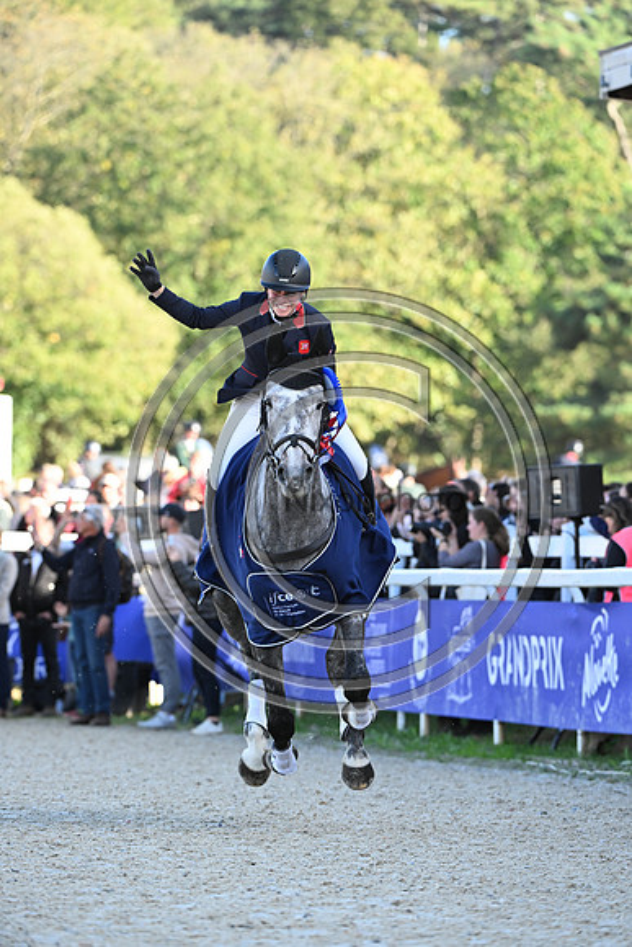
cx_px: 316
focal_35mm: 260
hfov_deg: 5.3
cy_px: 474
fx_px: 6842
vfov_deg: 7.9
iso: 1800
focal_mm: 260
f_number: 5.6
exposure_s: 1/800
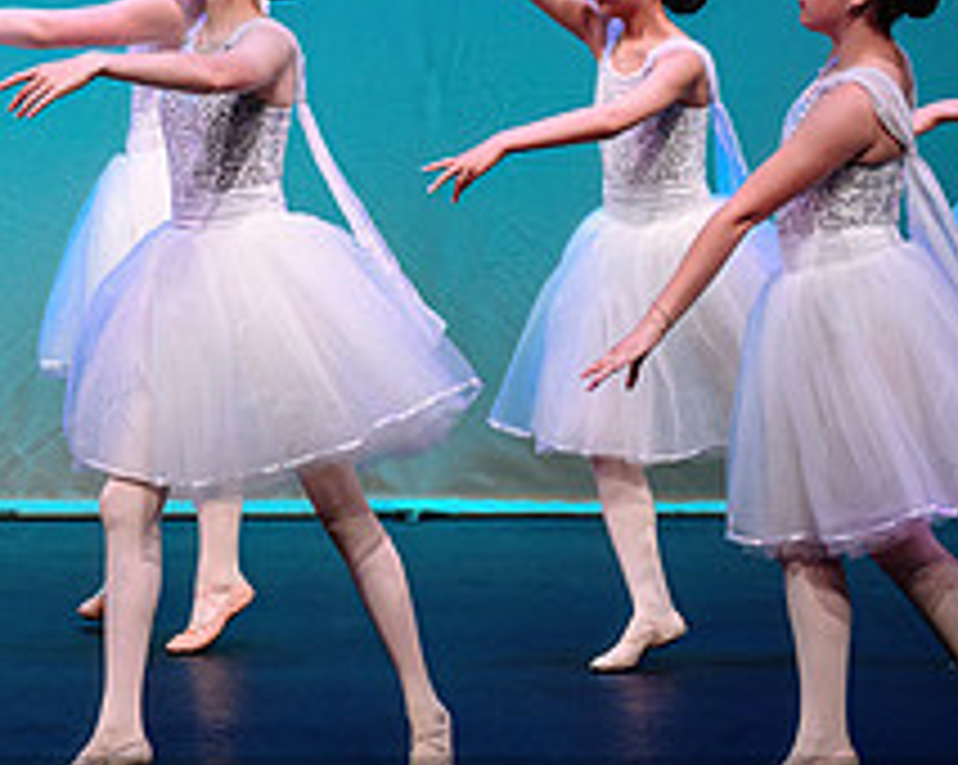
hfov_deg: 5.8
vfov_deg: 4.6
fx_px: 9461
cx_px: -324
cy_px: 326
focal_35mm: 334
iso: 1600
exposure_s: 1/800
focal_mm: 120
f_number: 2.8
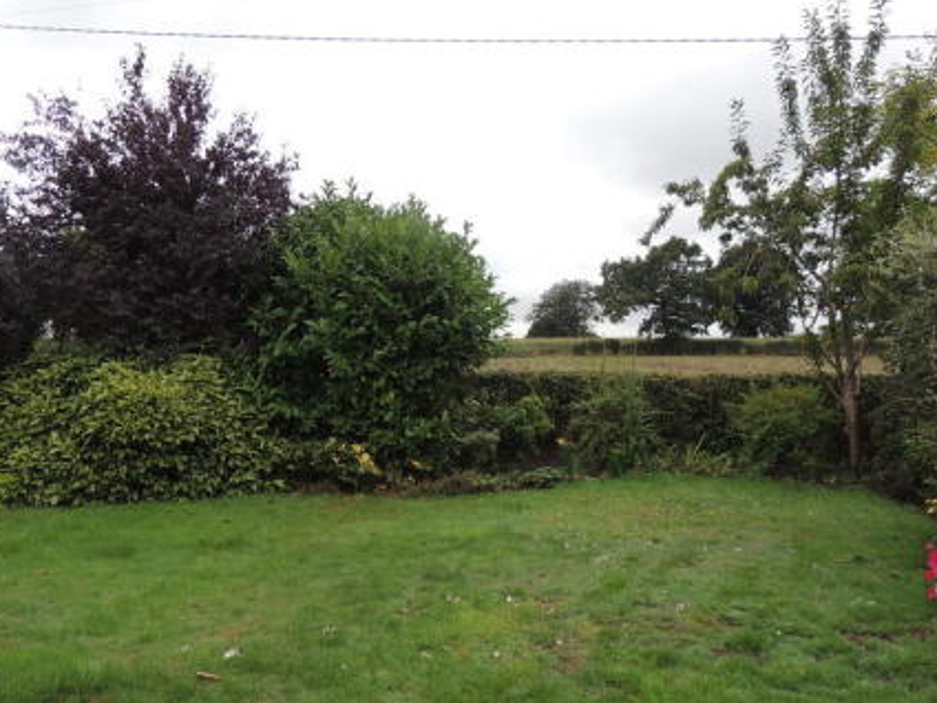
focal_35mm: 33
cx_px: 417
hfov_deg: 55.2
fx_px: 893
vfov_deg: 42.9
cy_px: 344
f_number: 3
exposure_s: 1/400
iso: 100
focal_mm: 4.3
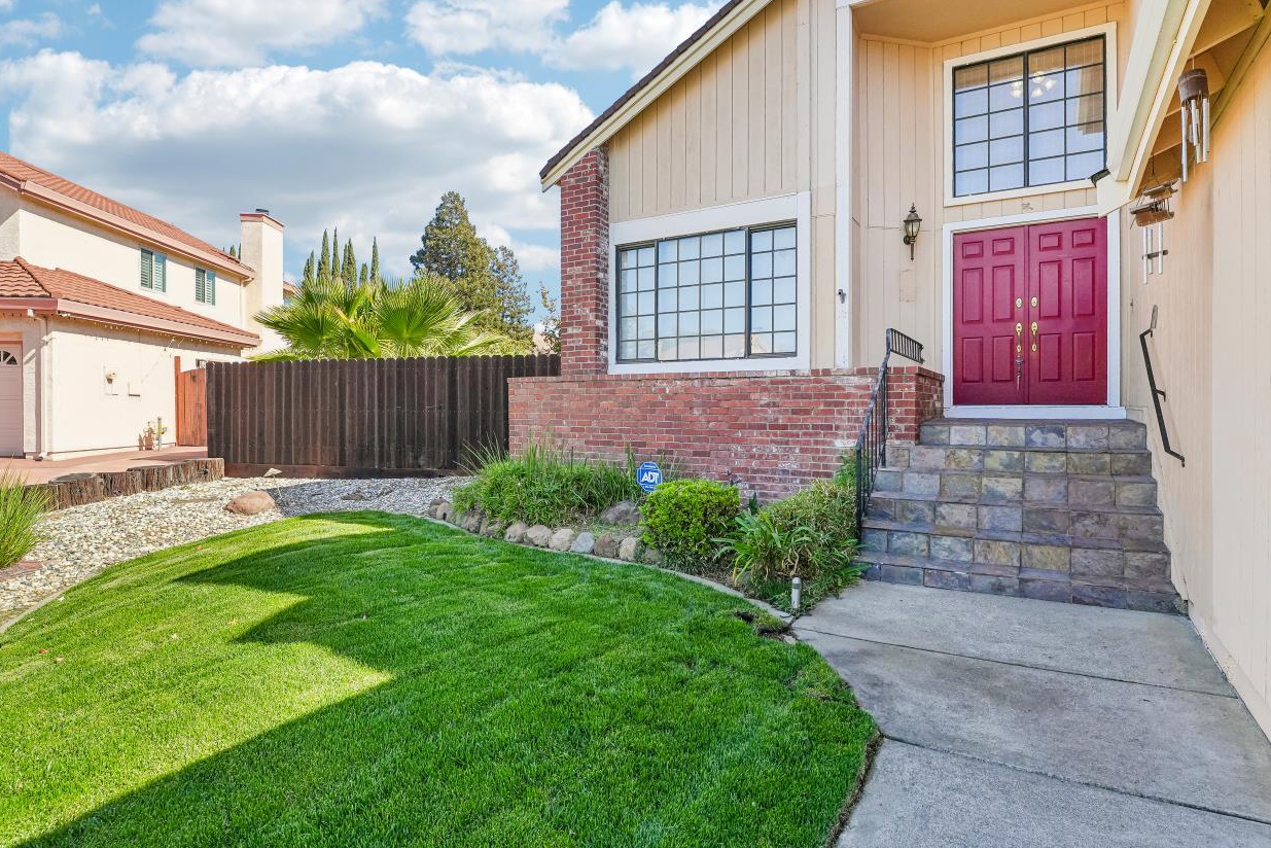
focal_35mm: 17
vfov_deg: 69.8
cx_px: 683
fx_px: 600
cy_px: 341
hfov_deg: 93.1
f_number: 8
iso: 640
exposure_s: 1/640
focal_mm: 14
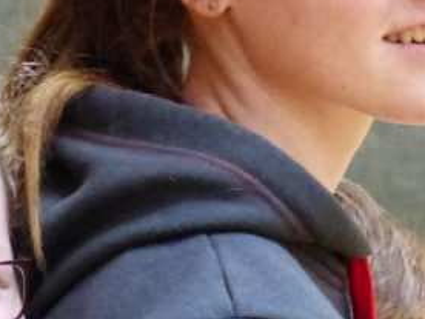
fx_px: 9306
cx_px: 256
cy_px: 247
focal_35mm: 758
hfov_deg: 2.6
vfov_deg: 2.0
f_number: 3.5
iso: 1600
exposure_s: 1/125
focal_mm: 36.7
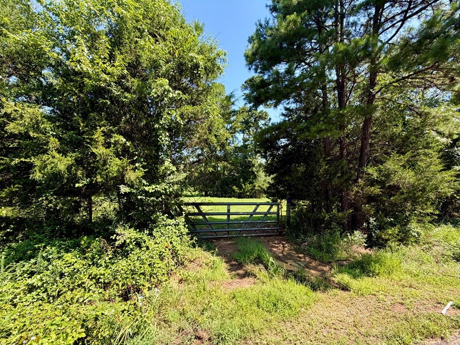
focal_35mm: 15
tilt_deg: +0.7
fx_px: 199
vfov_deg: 81.7
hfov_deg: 98.2
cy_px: 182
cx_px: 232
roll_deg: -0.3
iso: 64
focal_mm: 2.22
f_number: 2.2
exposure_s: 1/502
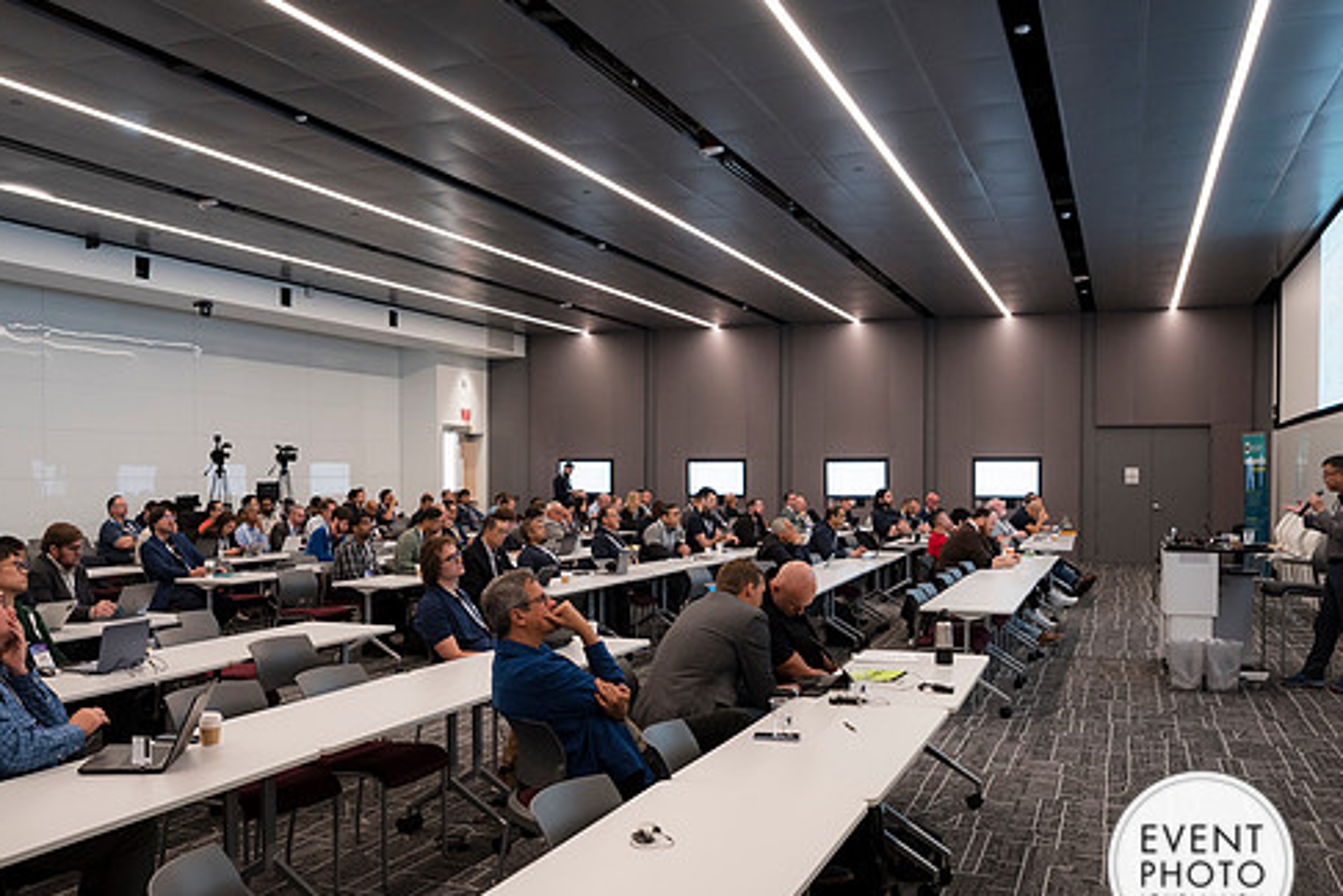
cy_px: 513
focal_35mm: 37
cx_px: 586
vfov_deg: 35.9
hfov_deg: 51.7
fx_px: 1380
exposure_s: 1/80
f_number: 5
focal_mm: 31
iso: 800
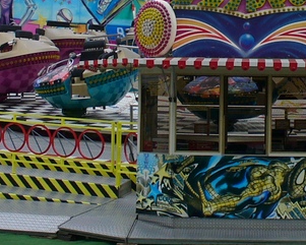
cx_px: 248
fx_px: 1087
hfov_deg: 15.9
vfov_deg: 12.6
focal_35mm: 120
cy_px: -32
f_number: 5.6
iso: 80
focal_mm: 6.1
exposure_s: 1/250
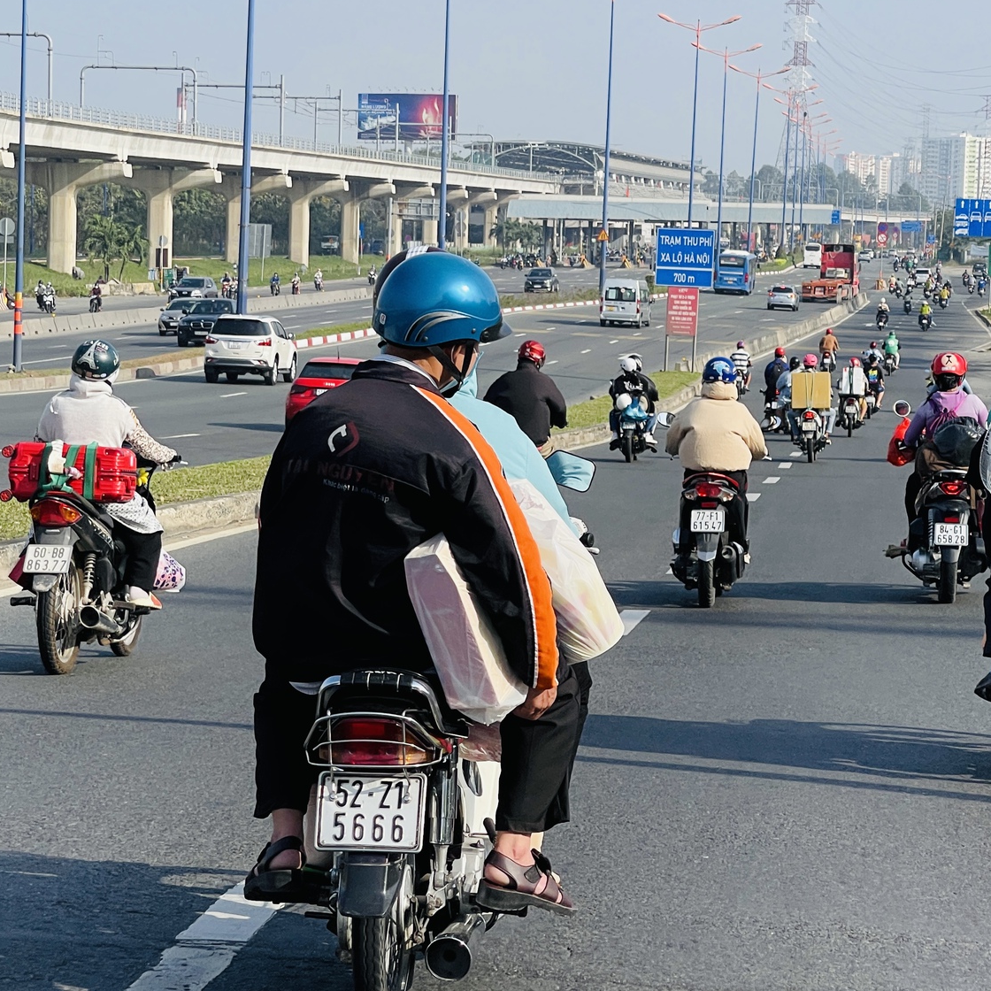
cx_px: 391
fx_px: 3271
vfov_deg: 17.2
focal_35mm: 101
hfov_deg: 17.2
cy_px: 429
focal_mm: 7.5
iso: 32
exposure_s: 1/1393
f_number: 2.2
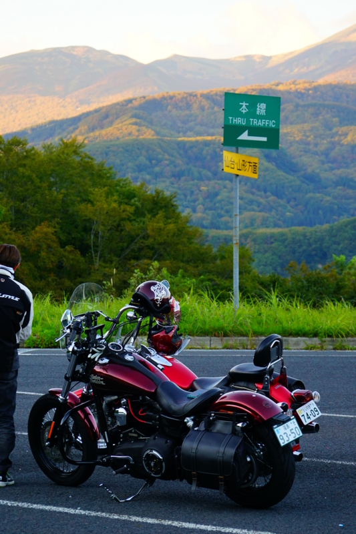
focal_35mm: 124
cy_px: 267
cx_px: 178
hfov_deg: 11.1
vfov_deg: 16.5
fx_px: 1840
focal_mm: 83
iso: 320
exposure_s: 1/125
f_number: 5.6
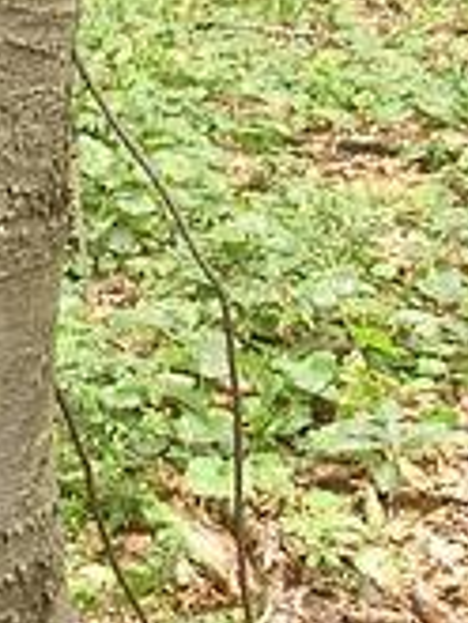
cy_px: 264
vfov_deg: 13.4
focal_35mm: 147
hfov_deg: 9.5
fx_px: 2646
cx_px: -430
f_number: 2.8
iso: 100
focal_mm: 5.8
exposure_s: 1/21.3
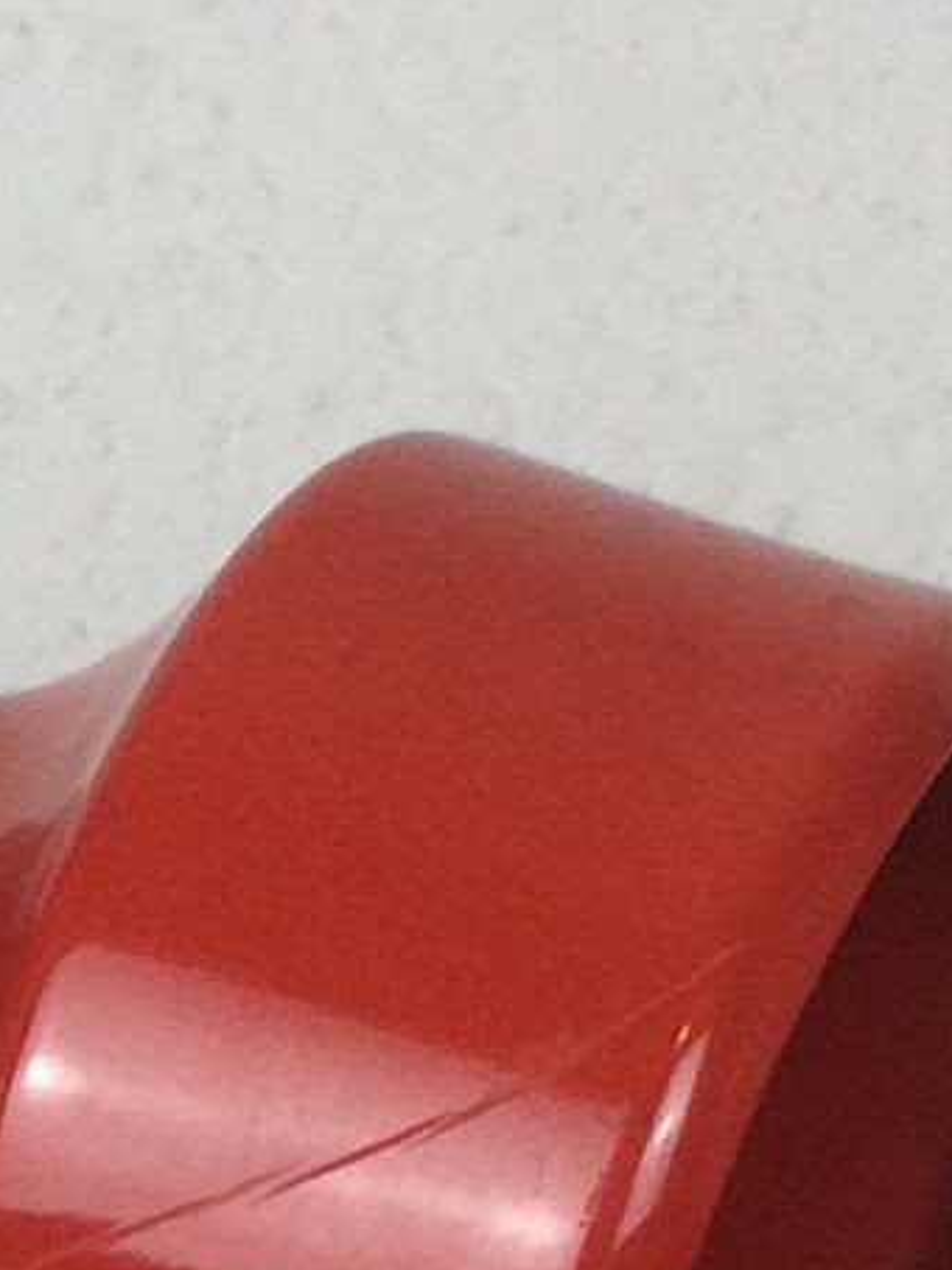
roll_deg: +0.7
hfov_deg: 7.0
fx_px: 7660
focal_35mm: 209
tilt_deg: -1.2
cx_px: -361
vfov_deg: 9.1
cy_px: 2282
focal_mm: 4.15
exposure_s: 1/100
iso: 50
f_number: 2.2
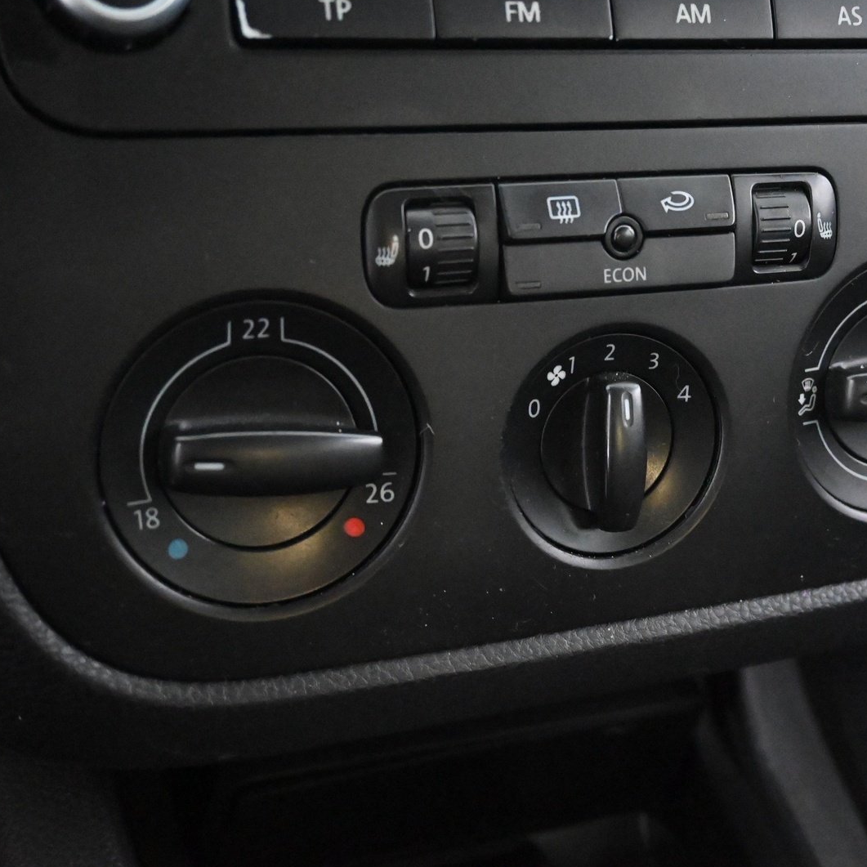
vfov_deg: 34.9
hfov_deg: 34.3
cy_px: 430
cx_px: 624
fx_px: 1379
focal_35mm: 49
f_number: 4.2
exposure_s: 1/40
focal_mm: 25
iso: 14400
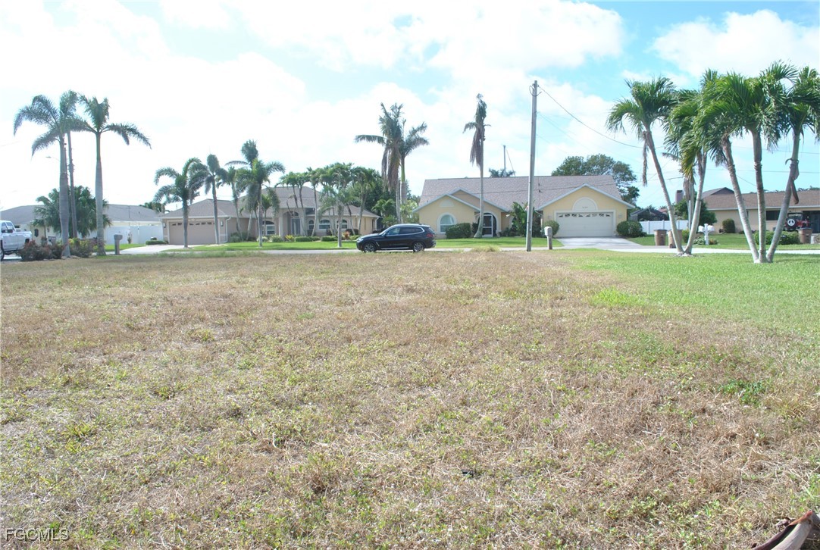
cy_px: 275
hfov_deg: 67.3
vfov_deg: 48.1
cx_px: 410
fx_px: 616
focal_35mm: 27
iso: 200
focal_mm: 18
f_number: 5.6
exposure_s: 1/125
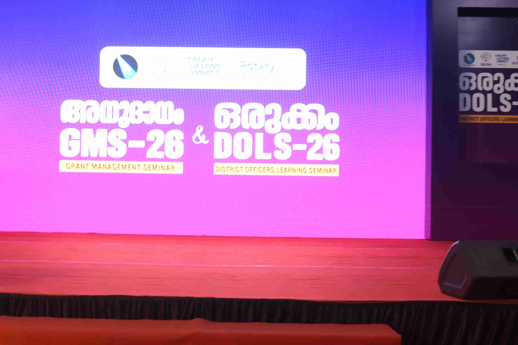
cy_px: 125
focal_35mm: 62
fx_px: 892
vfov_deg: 21.9
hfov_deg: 32.2
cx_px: 183
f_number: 5.6
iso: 800
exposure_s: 1/50
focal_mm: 30
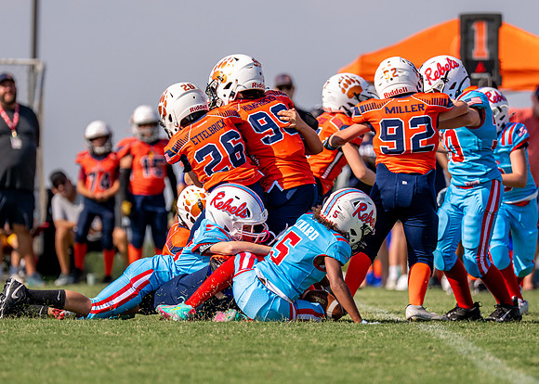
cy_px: 215
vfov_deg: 3.7
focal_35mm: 389
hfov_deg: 5.2
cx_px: 300
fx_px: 5953
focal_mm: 200
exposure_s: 1/3200
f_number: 2.8
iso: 125
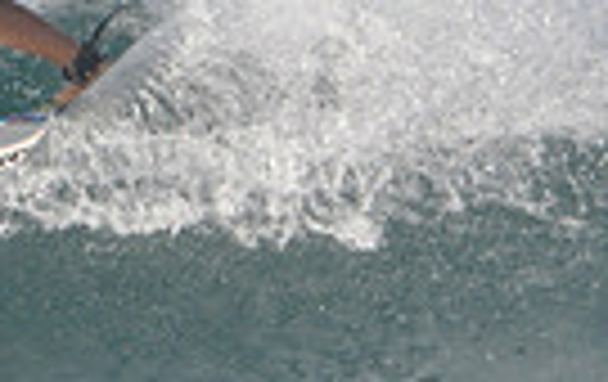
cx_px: 275
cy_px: 38
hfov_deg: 0.6
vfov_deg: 0.4
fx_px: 59810
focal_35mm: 3602
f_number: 6.3
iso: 400
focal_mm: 550
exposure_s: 1/1600
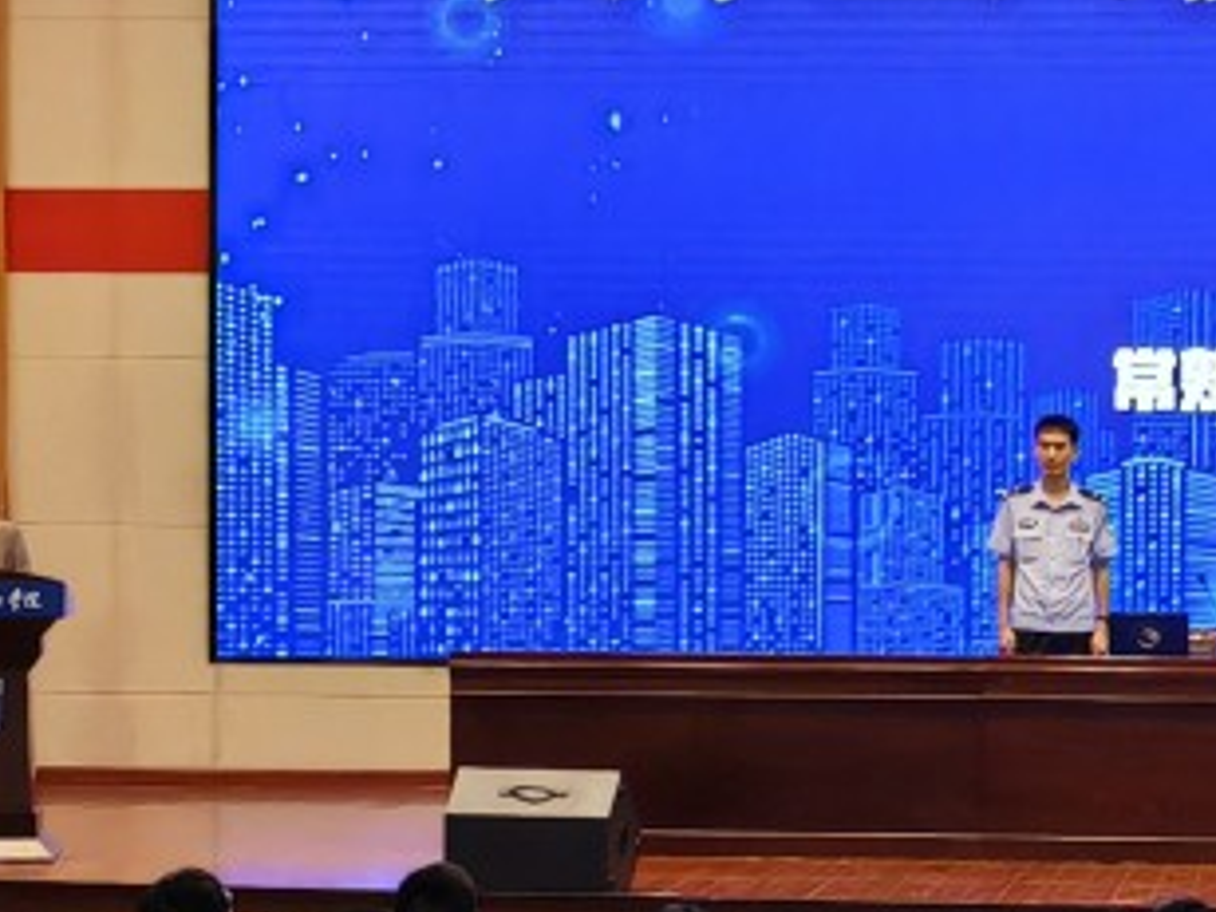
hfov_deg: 14.5
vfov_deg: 11.0
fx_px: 4742
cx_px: 999
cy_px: 675
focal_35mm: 135
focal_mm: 5.52
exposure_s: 1/100
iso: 160
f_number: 1.9
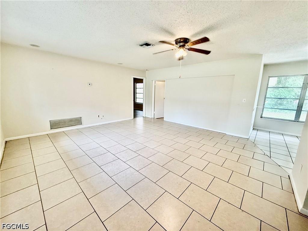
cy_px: 116
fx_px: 125
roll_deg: -1.7
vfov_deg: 85.7
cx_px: 154
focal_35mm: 14
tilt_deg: -10.5
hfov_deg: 102.1
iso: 250
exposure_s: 1/120
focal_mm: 2.22
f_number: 2.2
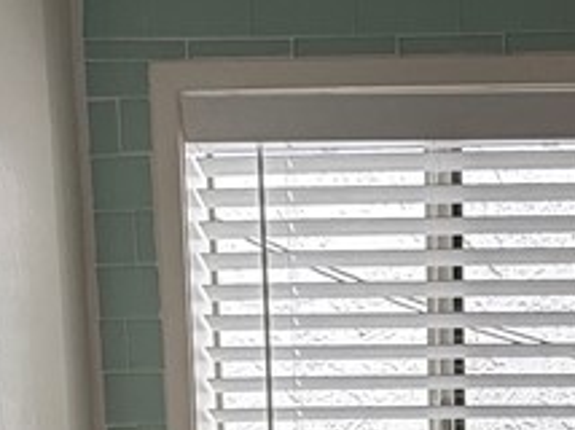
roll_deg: +0.3
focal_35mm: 67
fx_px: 1112
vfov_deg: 18.2
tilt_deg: -7.8
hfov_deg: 28.1
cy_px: 726
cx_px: 502
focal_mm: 2.22
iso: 80
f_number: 2.2
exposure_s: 1/99
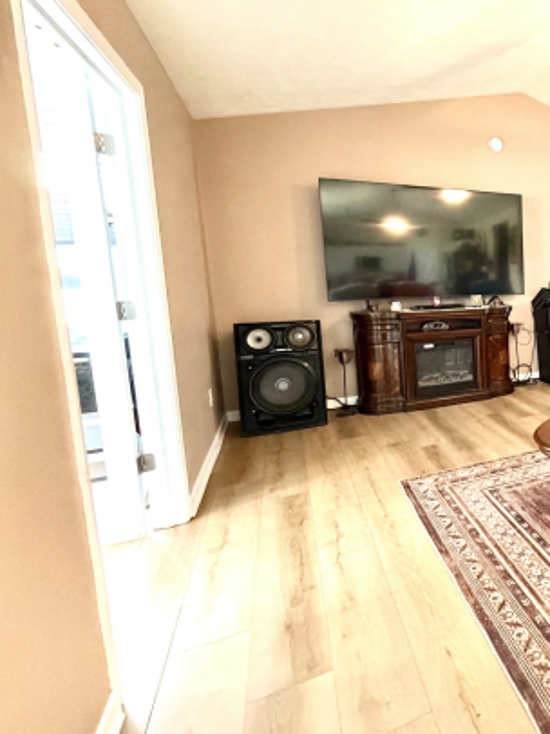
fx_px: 488
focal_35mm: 23
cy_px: 331
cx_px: 600
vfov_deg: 73.8
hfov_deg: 45.1
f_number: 2.2
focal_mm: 2.22
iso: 800
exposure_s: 1/60
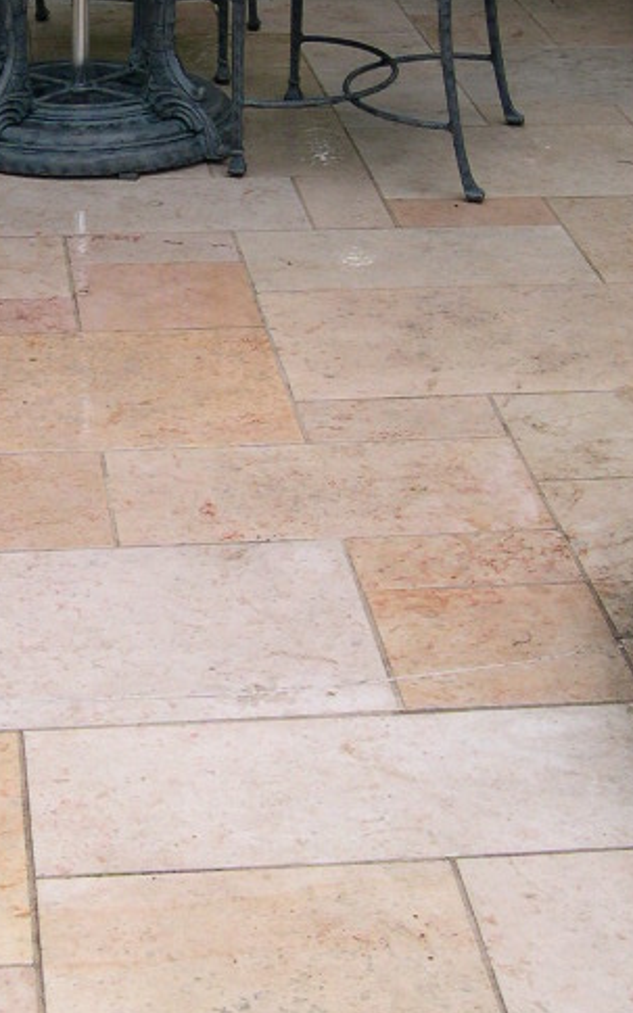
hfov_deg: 15.1
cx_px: 23
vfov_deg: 24.4
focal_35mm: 85
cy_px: 455
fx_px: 2347
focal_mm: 8
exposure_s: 1/486
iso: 100
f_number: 2.8
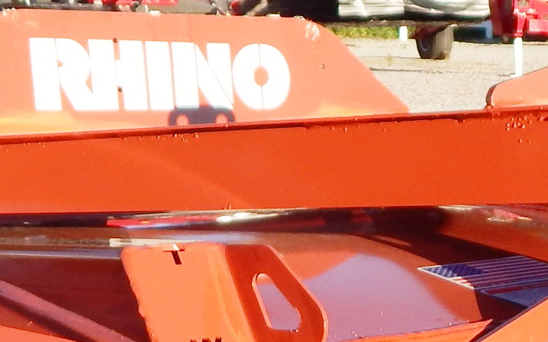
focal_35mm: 98
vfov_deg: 12.9
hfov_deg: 21.1
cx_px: 394
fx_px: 1463
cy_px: 451
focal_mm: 4
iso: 125
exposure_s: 1/800
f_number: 3
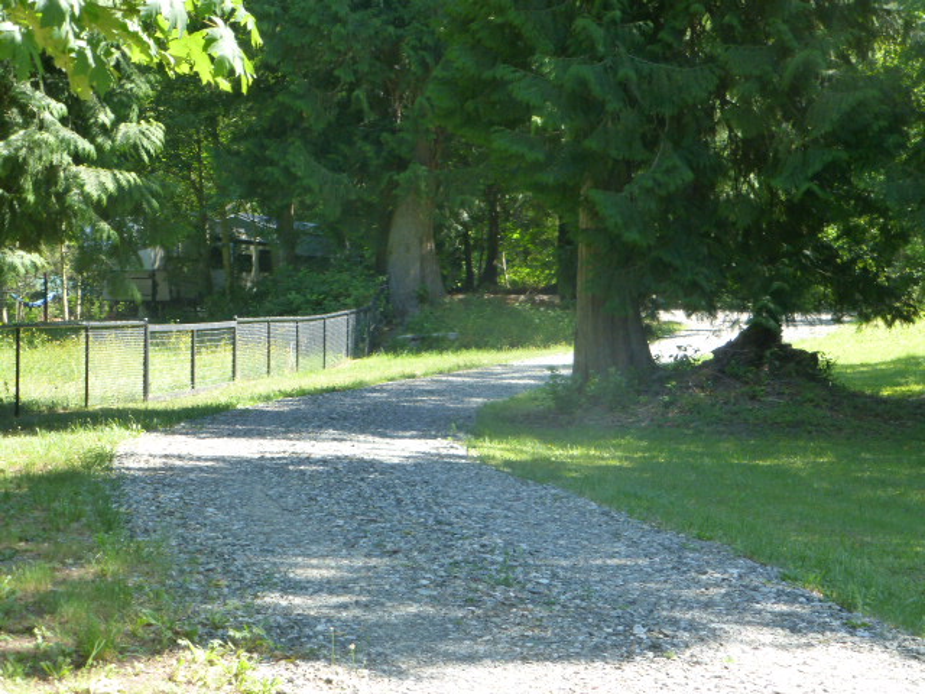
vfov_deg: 17.4
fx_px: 2271
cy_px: 347
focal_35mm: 85
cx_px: 462
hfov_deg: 23.0
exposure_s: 1/160
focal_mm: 15.1
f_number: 5.2
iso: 320
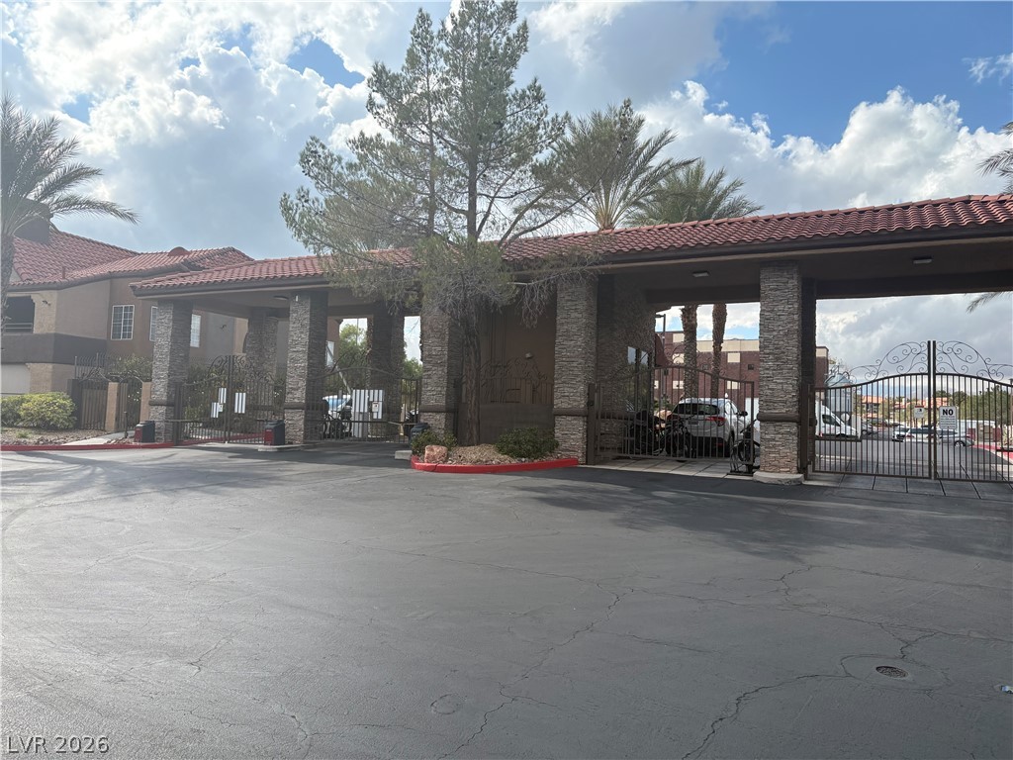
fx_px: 761
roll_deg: -2.3
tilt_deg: +5.0
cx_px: 506
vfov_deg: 53.1
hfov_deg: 67.3
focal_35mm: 26
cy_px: 380
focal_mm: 5.96
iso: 64
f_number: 1.6
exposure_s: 1/3279
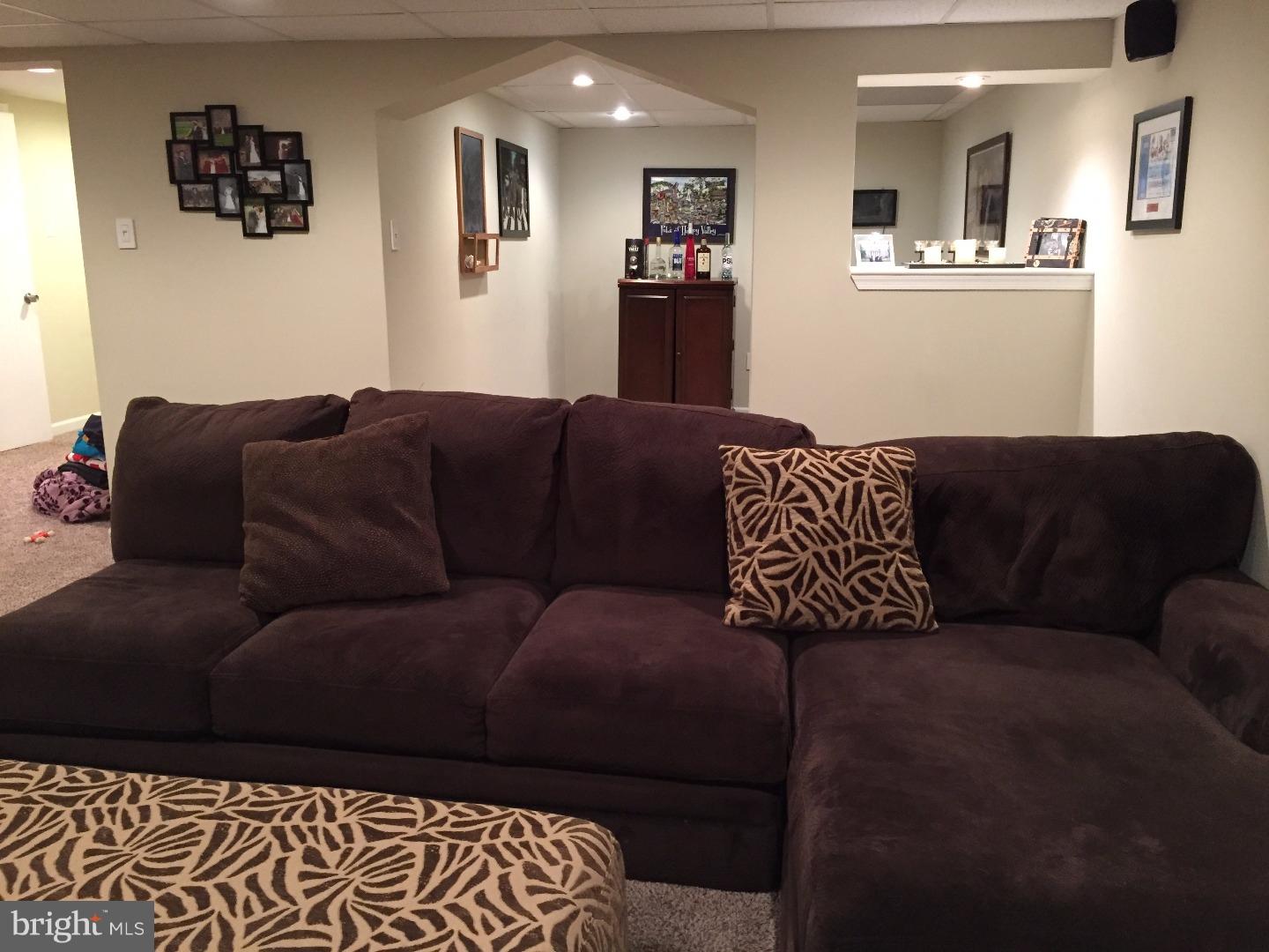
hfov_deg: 61.7
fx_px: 1063
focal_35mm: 29
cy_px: 476
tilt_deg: -13.1
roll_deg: +0.3
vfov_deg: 48.2
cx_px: 634
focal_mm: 4.15
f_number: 2.2
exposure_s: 1/15
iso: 250
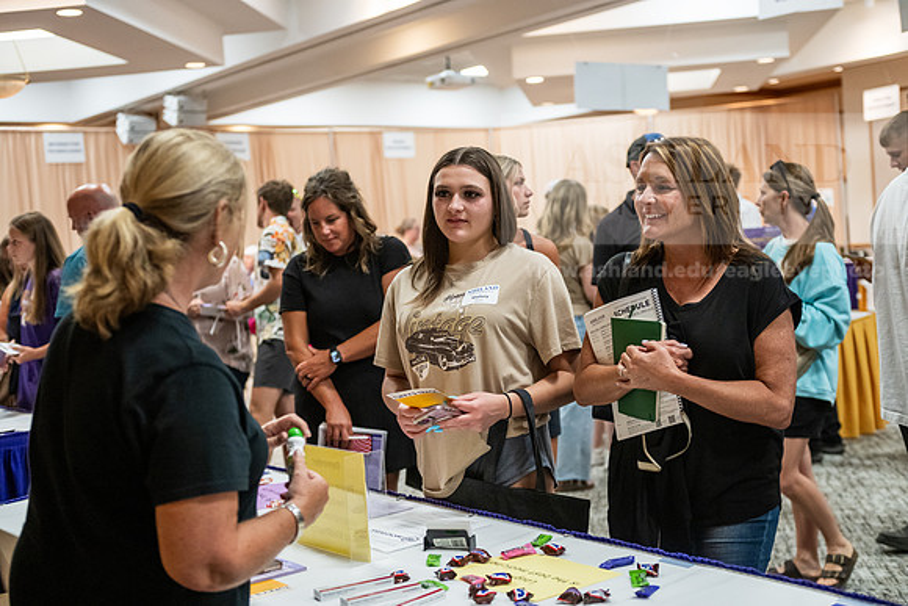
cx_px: 454
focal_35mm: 48
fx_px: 1211
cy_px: 303
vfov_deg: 28.1
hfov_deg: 41.1
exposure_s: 1/200
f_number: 3.2
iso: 3200
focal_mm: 48
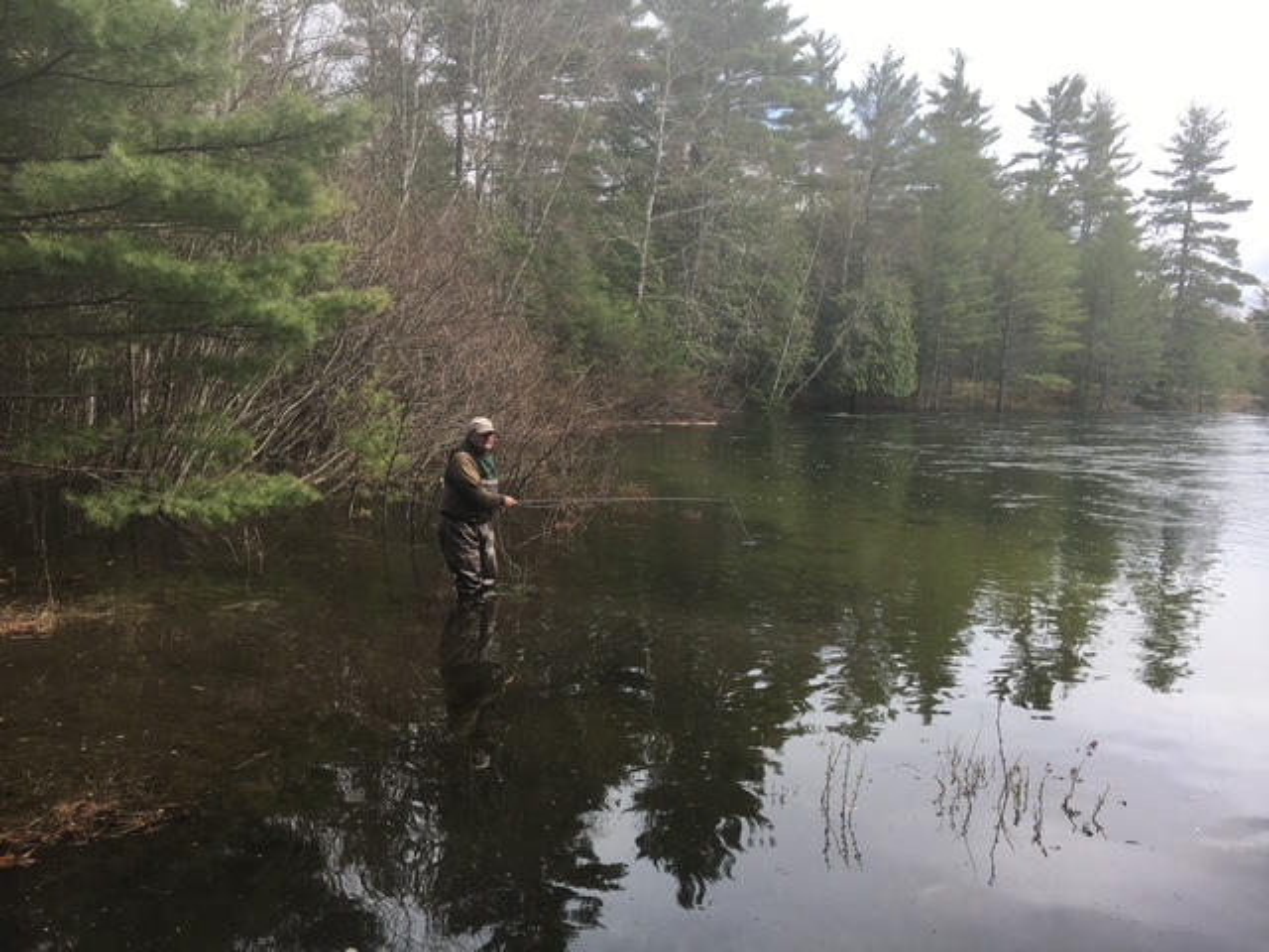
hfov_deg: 61.7
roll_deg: -1.2
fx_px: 1063
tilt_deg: -5.1
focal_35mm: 29
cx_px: 634
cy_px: 476
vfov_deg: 48.2
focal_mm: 4.15
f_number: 2.2
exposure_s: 1/506
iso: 25
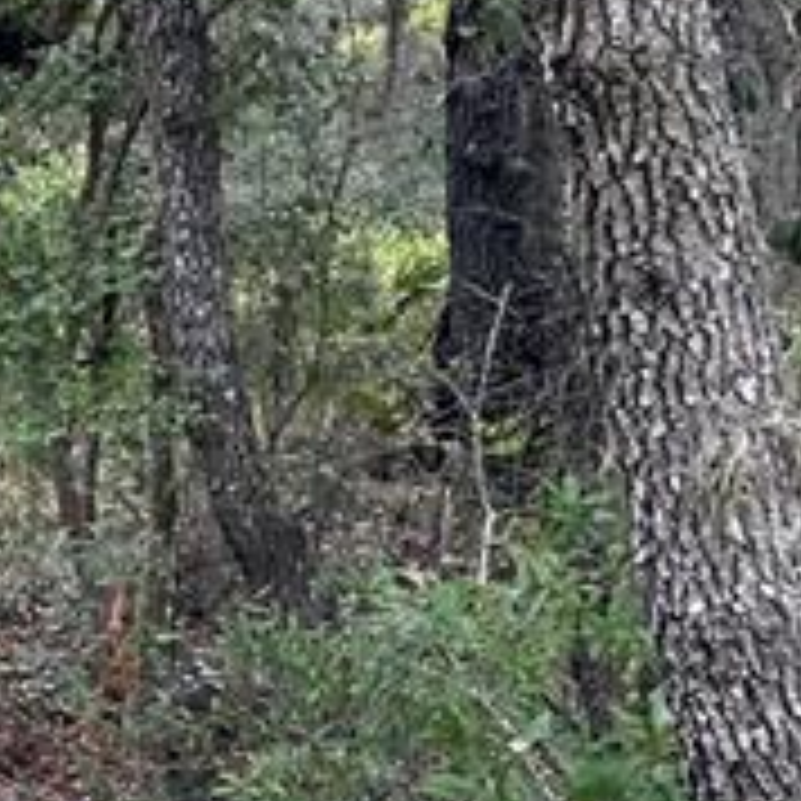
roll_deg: -1.0
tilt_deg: +0.6
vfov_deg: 14.3
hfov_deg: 12.3
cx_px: -918
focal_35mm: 122
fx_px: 3194
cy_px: 220
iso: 80
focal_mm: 6.86
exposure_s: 1/245
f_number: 1.78
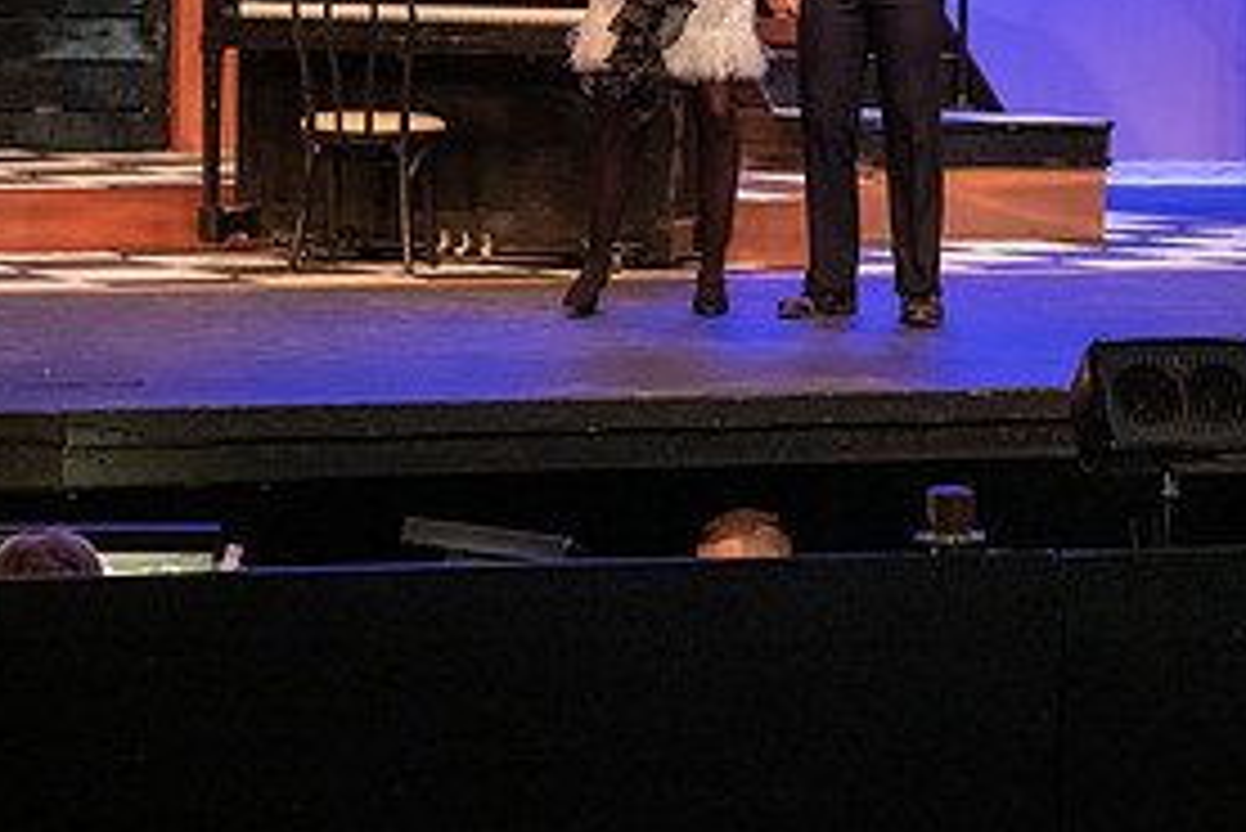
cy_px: -20
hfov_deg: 17.7
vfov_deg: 11.8
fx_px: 3982
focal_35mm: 115
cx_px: 841
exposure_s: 1/200
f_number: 3.5
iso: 3200
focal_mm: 55
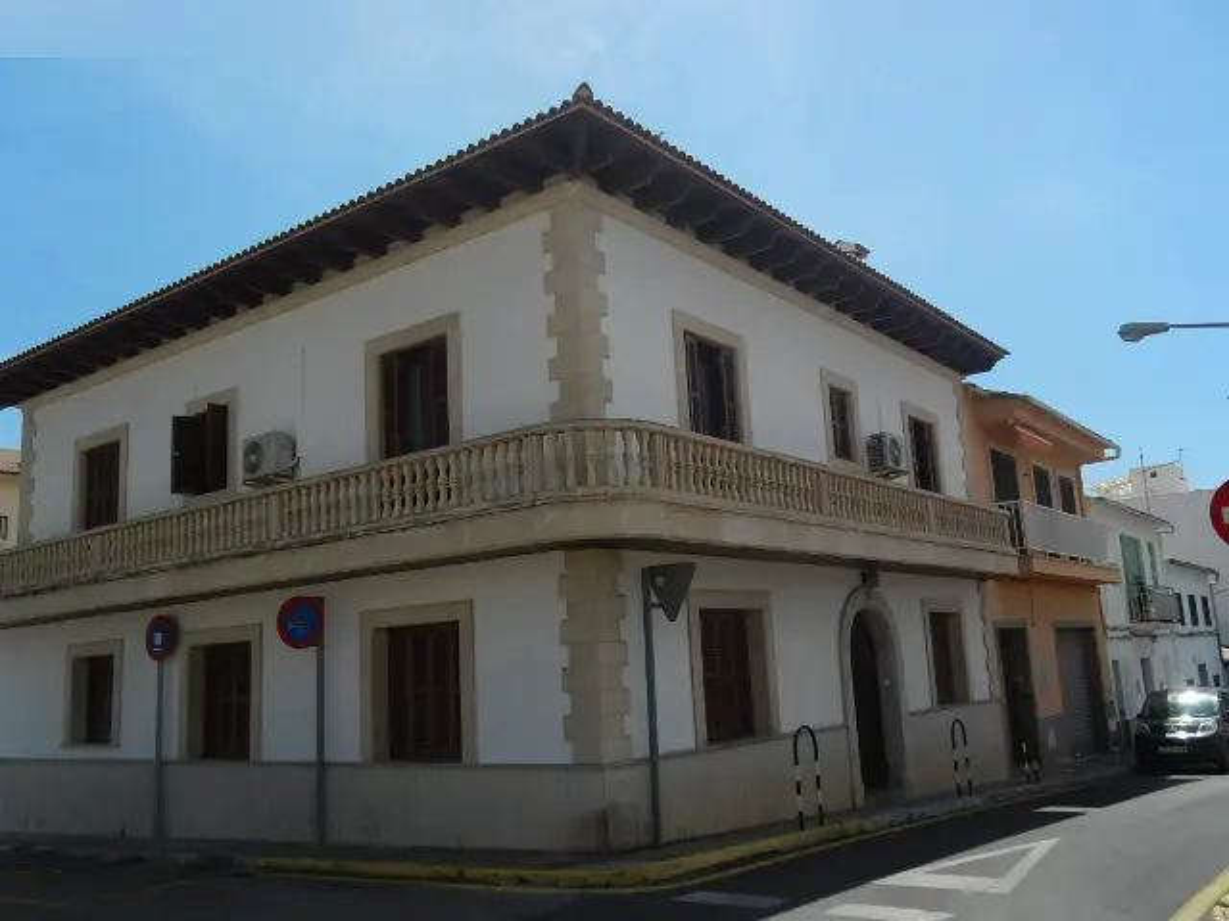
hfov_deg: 61.7
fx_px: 1030
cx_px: 614
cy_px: 460
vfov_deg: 48.2
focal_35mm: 29
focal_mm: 5.2
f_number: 6.7
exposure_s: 1/640
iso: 125
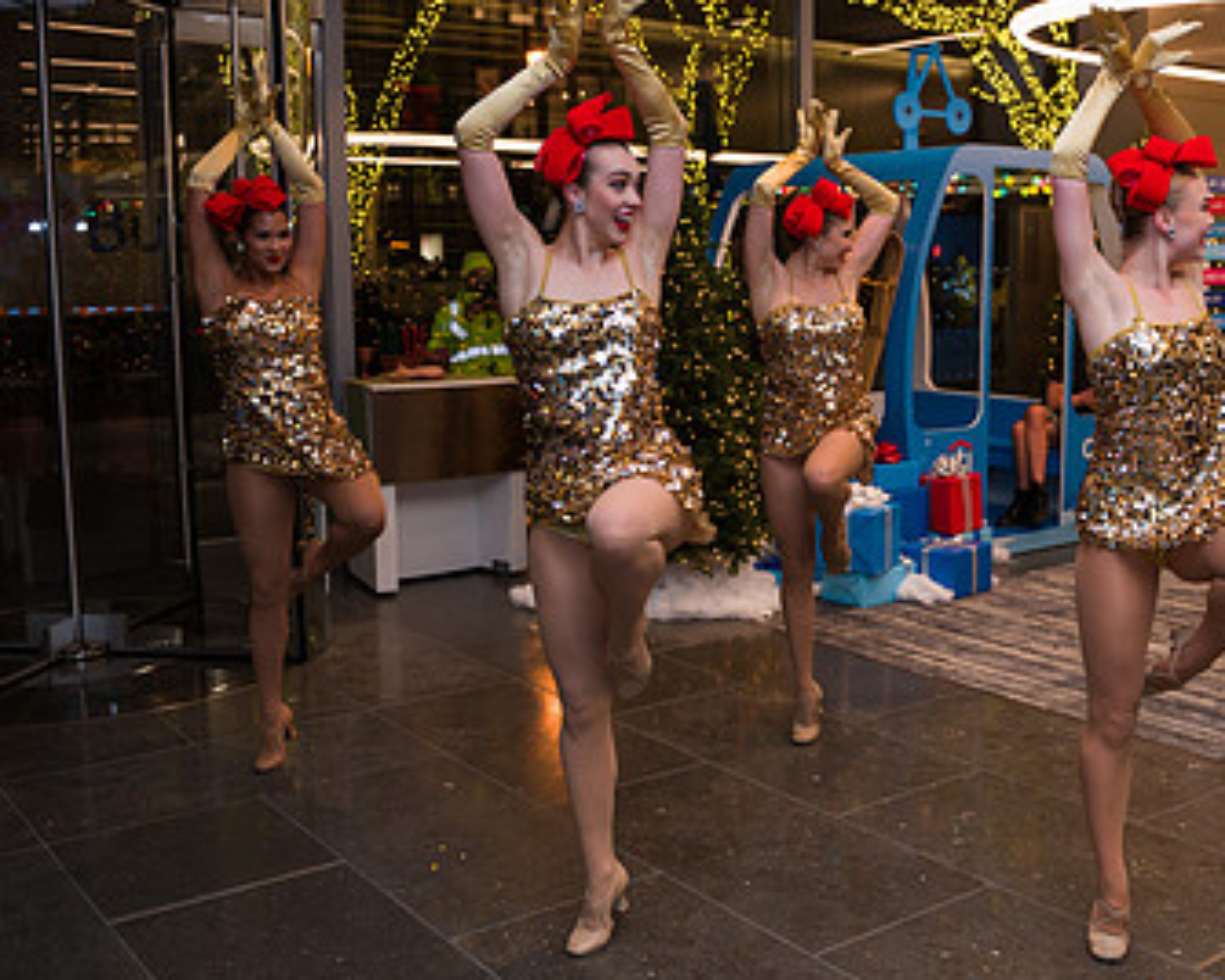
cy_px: 435
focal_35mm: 39
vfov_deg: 38.2
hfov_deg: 46.2
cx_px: 797
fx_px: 1414
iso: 400
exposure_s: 1/200
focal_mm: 24
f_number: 3.2
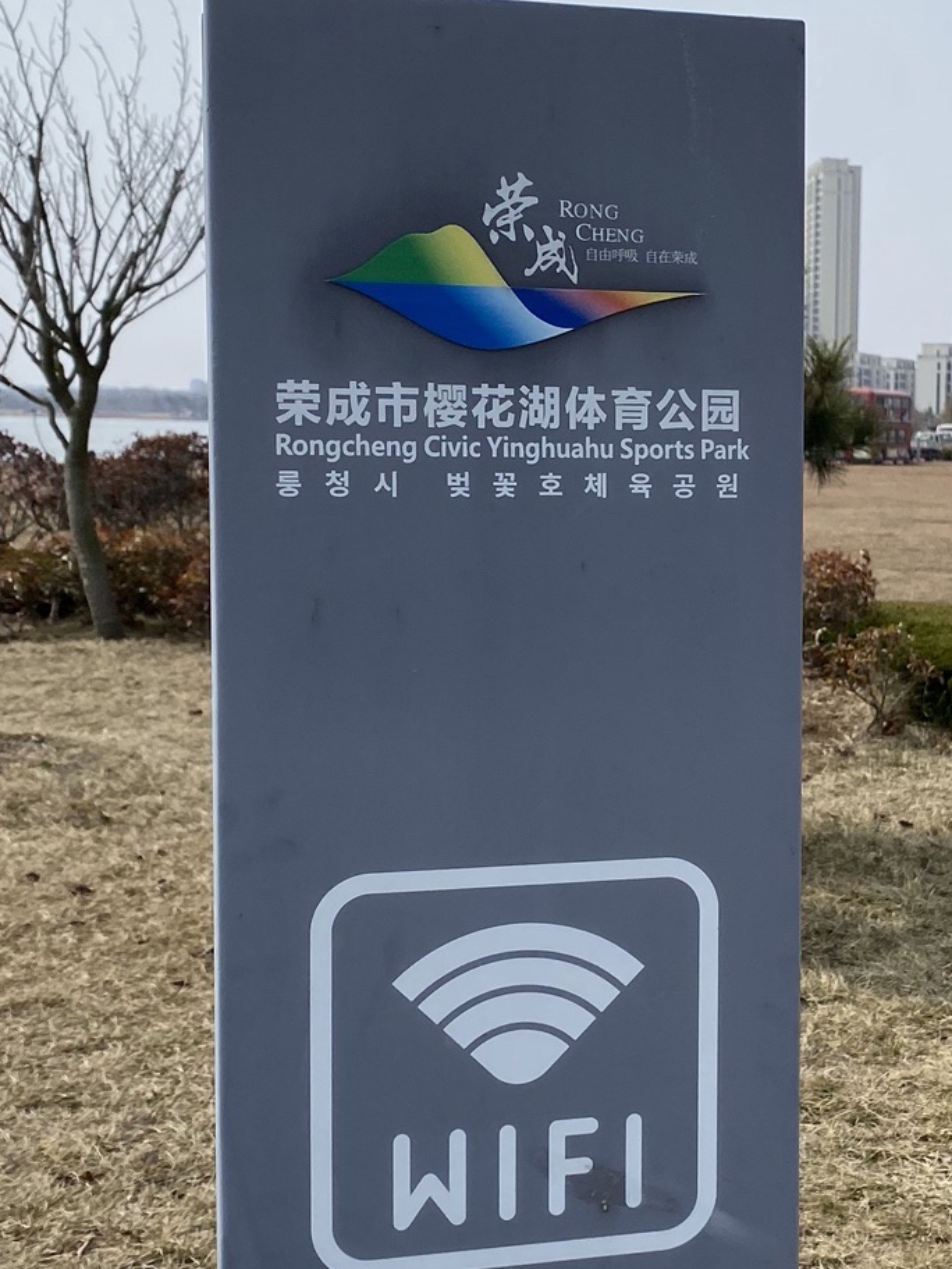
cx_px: 816
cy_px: 590
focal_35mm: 57
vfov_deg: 33.8
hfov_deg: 25.1
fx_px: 2090
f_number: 1.8
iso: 32
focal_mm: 4.25
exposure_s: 1/4608
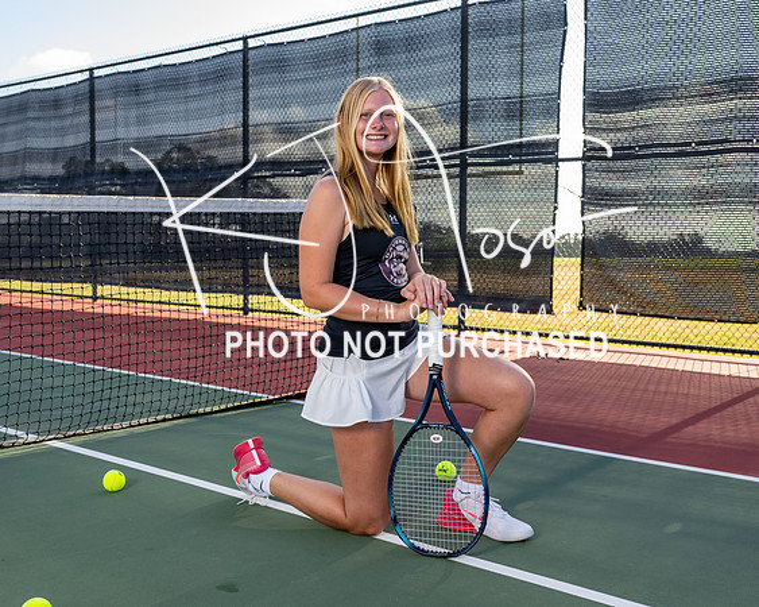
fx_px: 946
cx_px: 380
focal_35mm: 42
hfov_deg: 43.7
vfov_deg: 35.6
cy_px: 304
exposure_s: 1/160
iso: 160
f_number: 5.6
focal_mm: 35
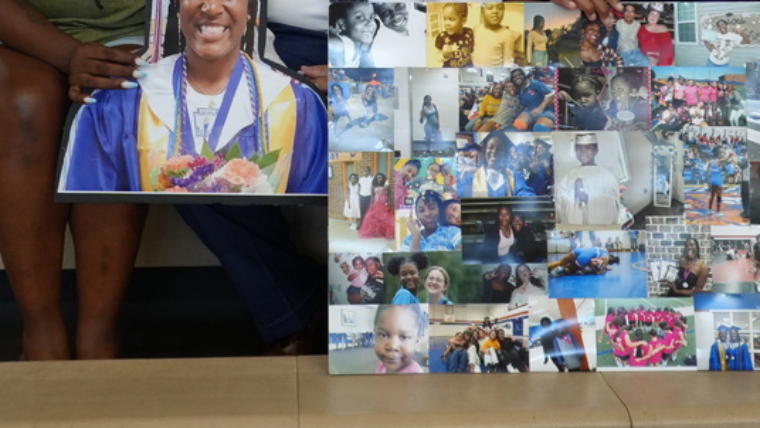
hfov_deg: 36.6
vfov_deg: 20.3
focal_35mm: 57
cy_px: -16
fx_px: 1149
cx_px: 345
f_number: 4
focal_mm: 19
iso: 800
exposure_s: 1/60
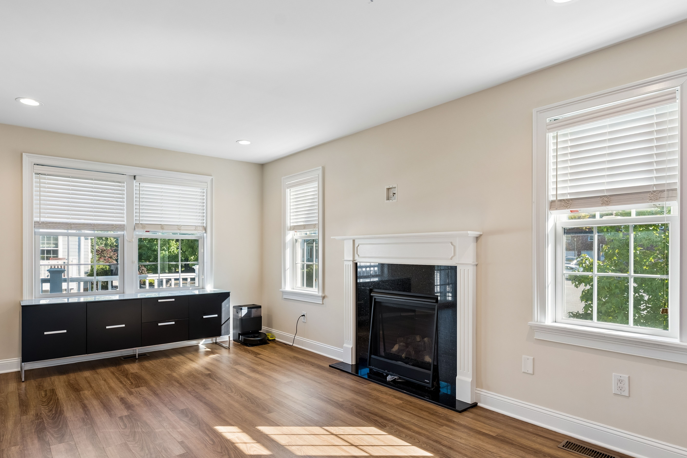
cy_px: 261
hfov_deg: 81.1
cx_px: 321
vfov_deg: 59.3
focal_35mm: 21
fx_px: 401
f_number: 6.3
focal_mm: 16
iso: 250
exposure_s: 1/25
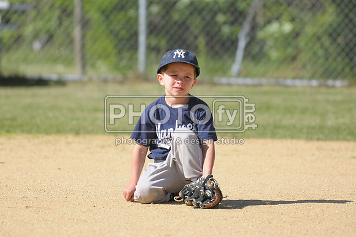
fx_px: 3259
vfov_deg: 4.2
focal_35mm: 330
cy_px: 118
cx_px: 178
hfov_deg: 6.3
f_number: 4
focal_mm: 220
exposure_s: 1/3200
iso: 640
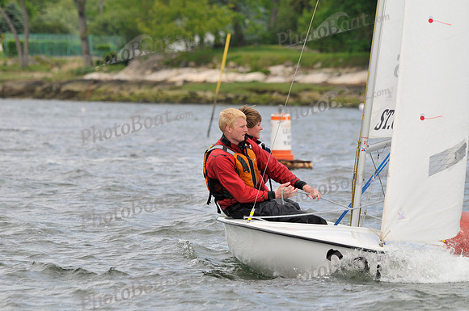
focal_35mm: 360
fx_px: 4683
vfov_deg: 3.8
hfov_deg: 5.7
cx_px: 234
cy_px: 156
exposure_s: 1/640
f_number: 8
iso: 200
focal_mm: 240
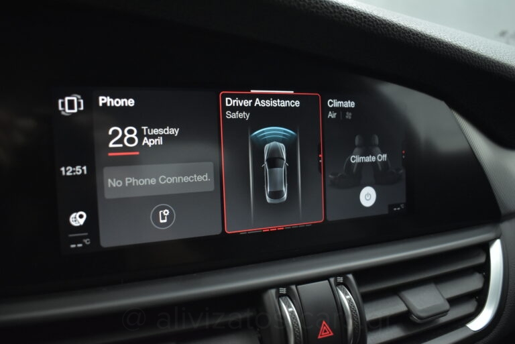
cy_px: 172
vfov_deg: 41.8
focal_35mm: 32
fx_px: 451
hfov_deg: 59.5
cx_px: 258
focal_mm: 21
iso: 1600
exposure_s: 1/50
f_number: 3.8
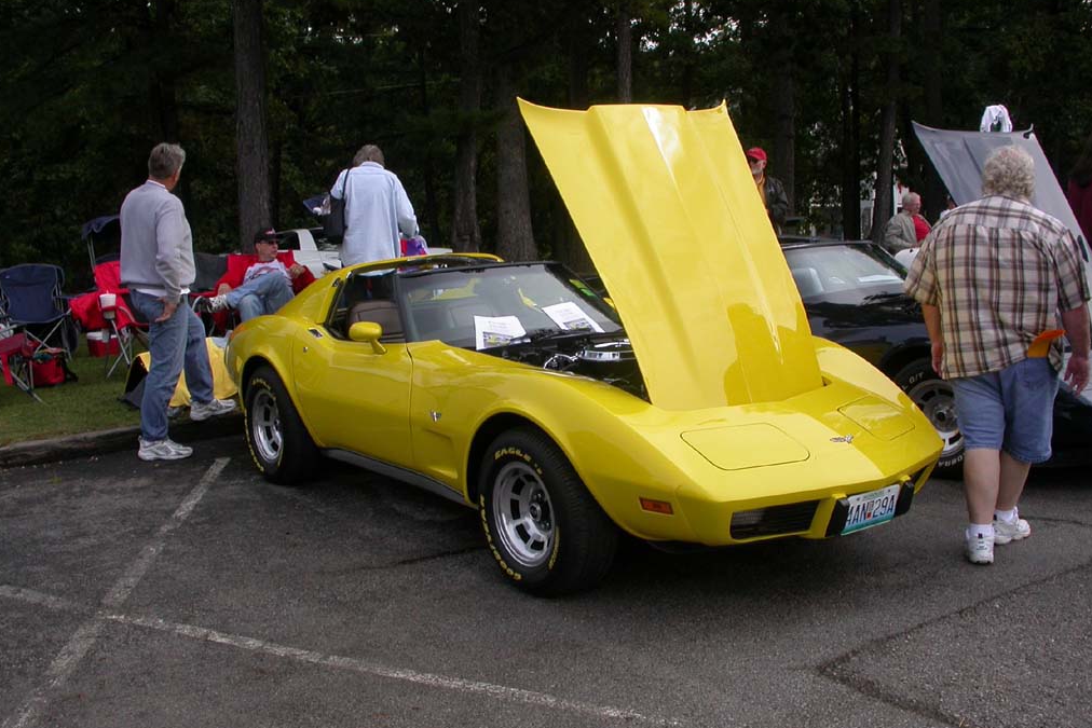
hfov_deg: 48.5
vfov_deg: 33.4
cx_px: 545
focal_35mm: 40
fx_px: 1213
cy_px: 382
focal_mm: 7.85
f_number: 6.7
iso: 100
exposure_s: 1/256
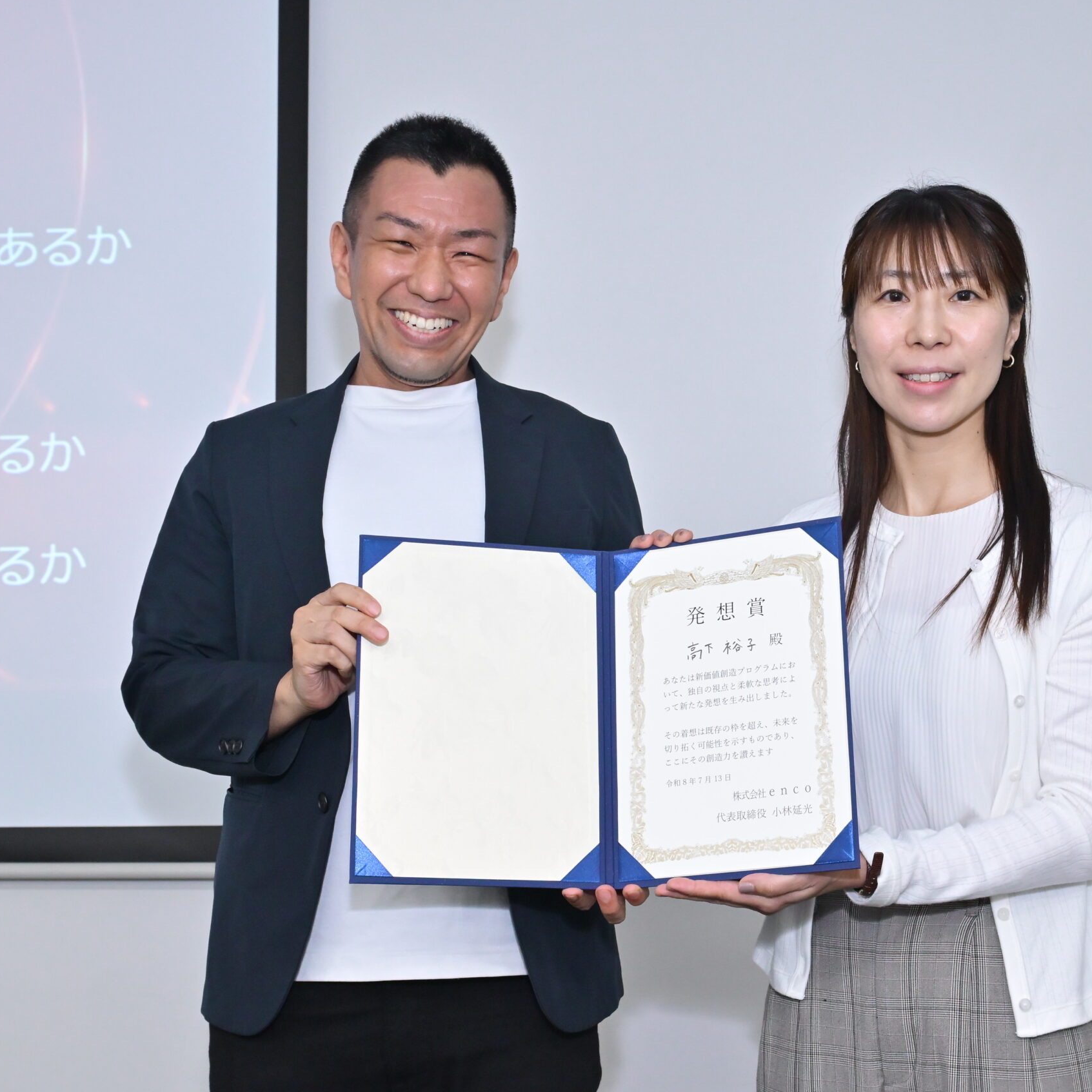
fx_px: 1927
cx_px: 664
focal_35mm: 54
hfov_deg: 31.5
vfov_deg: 31.6
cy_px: 550
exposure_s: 1/125
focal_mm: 42
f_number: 8
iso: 5000
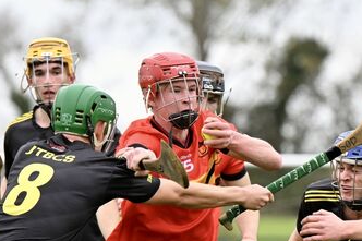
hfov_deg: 2.4
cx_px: 164
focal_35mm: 843
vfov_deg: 1.6
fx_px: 8472
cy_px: 247
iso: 2000
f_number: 6.3
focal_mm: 350
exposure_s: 1/1000
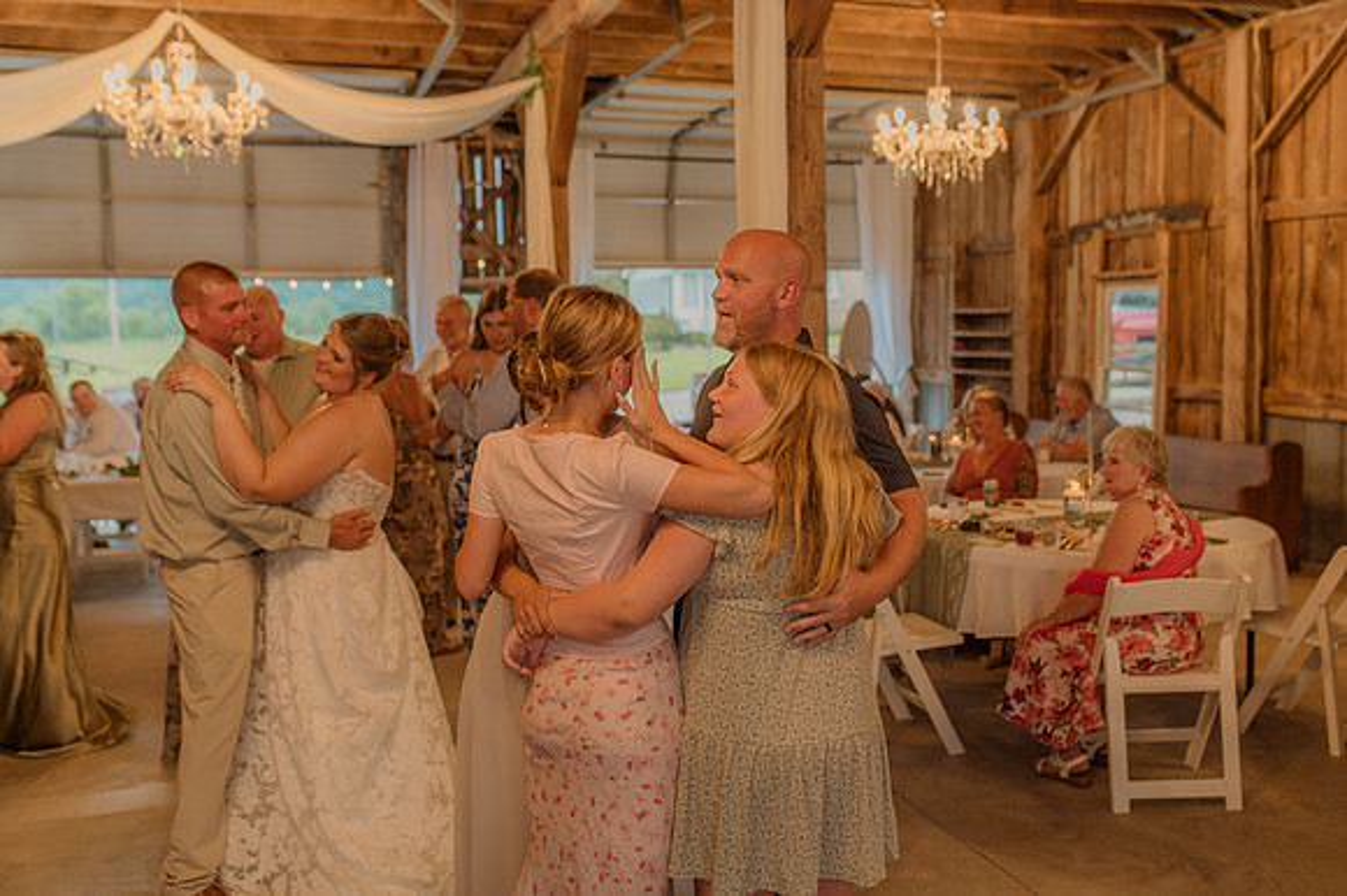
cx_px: 674
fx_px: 1309
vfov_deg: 37.8
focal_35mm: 35
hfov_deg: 54.5
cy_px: 448
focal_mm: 35
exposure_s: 1/200
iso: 640
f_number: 2.5
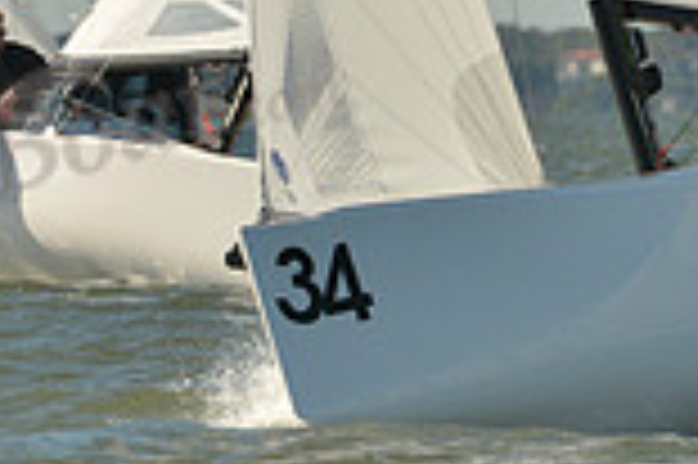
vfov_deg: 1.4
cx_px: 576
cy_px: -142
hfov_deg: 2.0
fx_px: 19562
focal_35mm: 1010
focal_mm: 270
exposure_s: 1/1000
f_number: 7.1
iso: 200
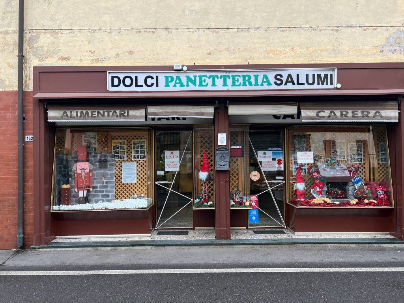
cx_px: 202
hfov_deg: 67.3
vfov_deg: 53.1
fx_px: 303
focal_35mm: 26
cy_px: 152
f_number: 1.5
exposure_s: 1/365
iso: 50
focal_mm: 5.7
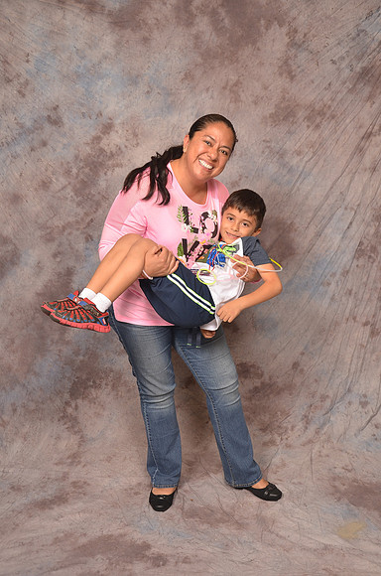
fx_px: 598
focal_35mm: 38
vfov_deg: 51.4
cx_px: 190
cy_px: 288
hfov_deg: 35.3
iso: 200
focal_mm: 25
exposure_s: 1/60
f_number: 5.6
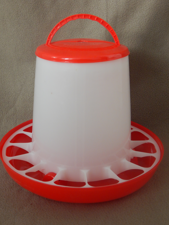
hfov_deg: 27.0
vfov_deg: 35.5
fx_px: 352
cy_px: 112
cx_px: 84
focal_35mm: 54
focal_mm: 9.7
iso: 250
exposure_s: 1/30
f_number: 3.8
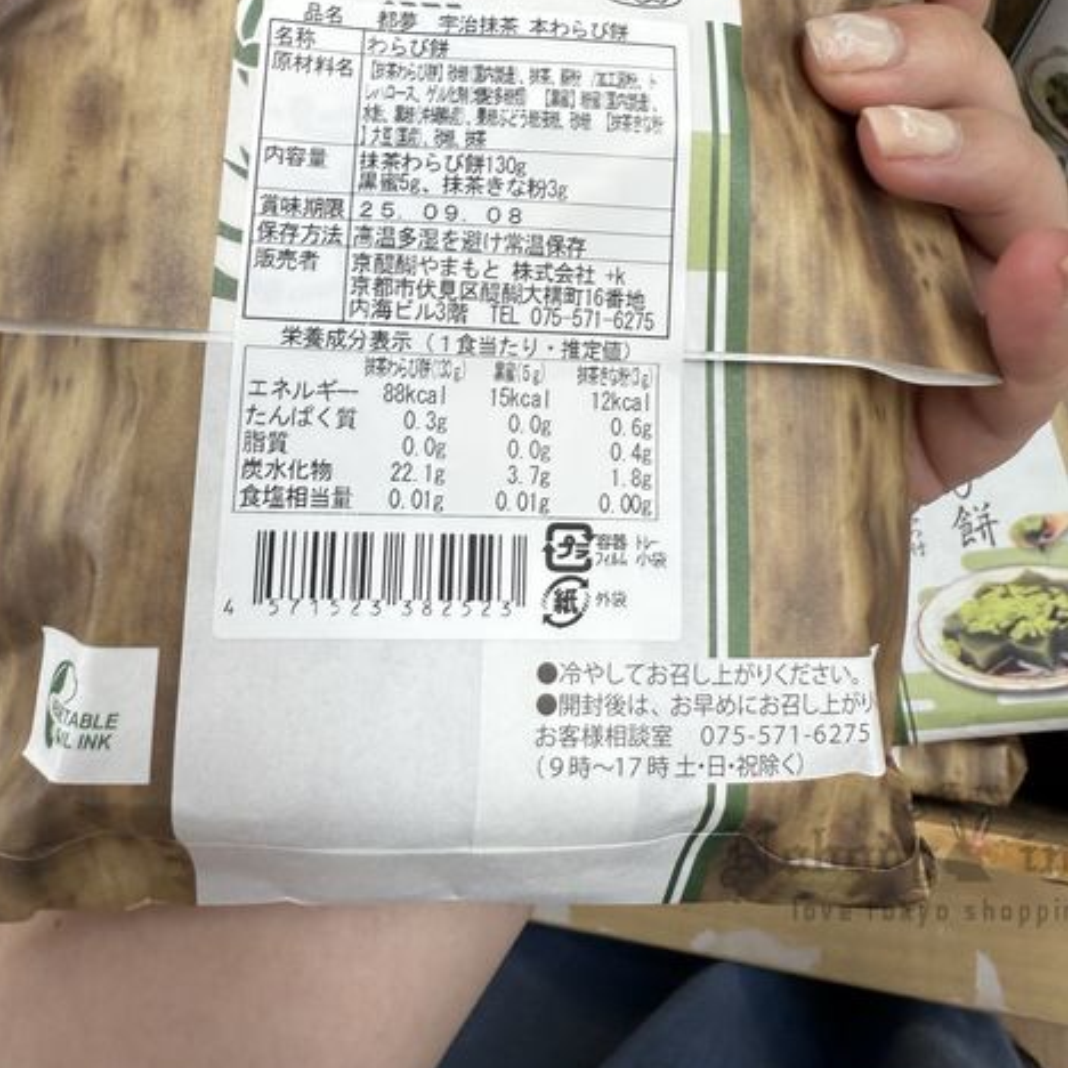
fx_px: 1012
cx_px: 523
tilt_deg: -64.6
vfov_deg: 54.6
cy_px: 365
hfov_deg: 55.6
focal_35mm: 29
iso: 64
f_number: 2.2
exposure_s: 1/100
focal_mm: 2.22
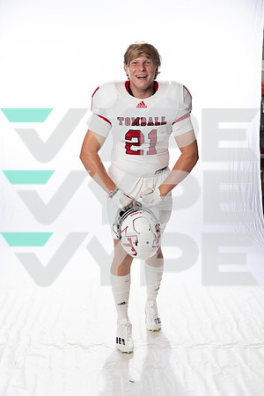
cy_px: 198
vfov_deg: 46.4
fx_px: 462
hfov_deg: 31.9
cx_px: 132
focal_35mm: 42
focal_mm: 42
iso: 400
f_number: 4
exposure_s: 1/250
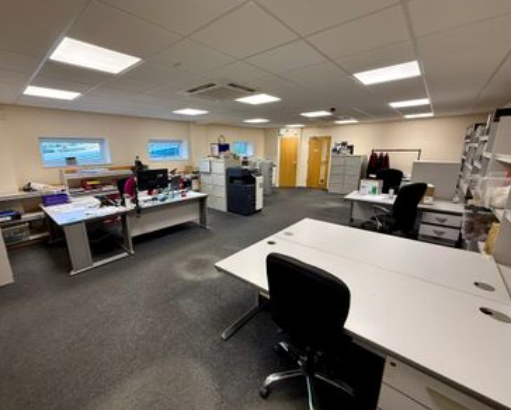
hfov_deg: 96.5
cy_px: 204
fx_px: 227
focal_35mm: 15
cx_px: 236
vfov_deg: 84.1
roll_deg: +0.7
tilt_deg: -15.0
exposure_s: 1/100
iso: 200
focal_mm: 2.22
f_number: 2.2
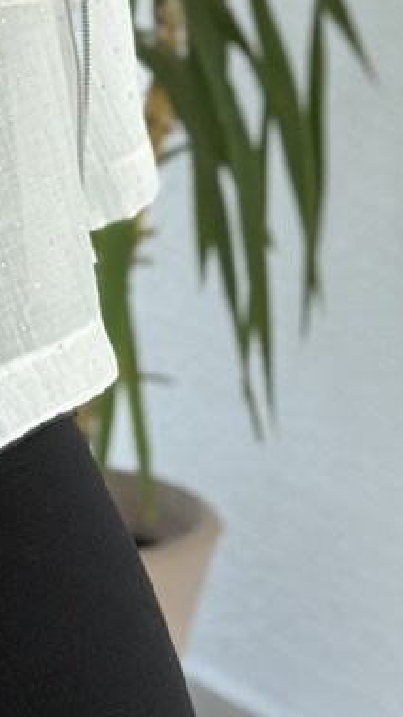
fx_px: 3480
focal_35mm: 183
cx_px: -156
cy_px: -317
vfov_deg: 11.3
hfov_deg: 6.6
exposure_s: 1/1027
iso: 64
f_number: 1.78
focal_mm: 6.76
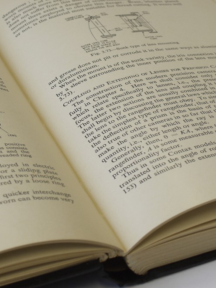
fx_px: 908
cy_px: 120
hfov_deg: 13.6
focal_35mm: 109
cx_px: 114
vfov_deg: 18.0
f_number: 7.1
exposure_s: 1/40
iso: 200
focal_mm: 30
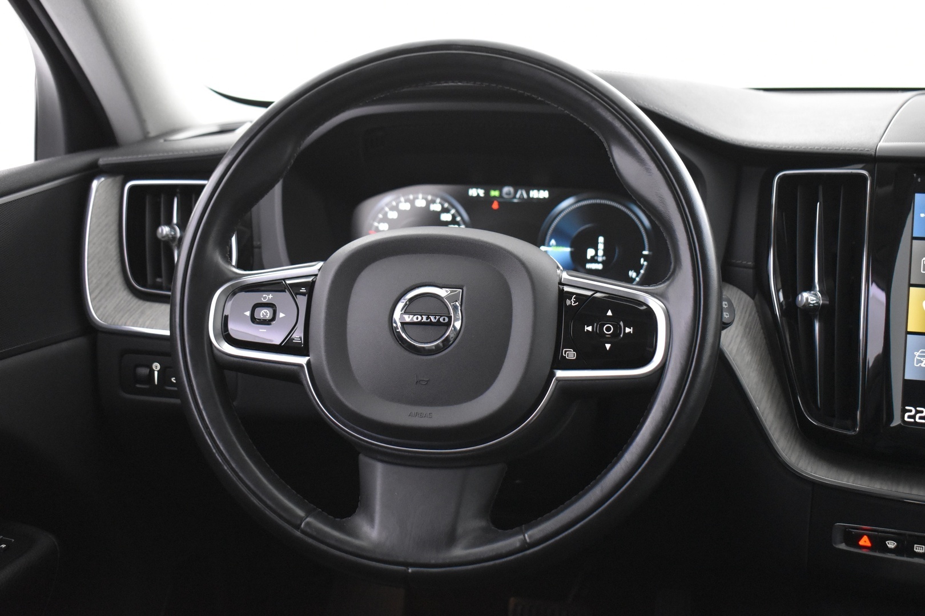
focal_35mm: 44
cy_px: 308
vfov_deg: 30.8
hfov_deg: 45.0
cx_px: 462
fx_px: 1118
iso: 3200
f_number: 4.2
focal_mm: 29
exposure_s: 1/20
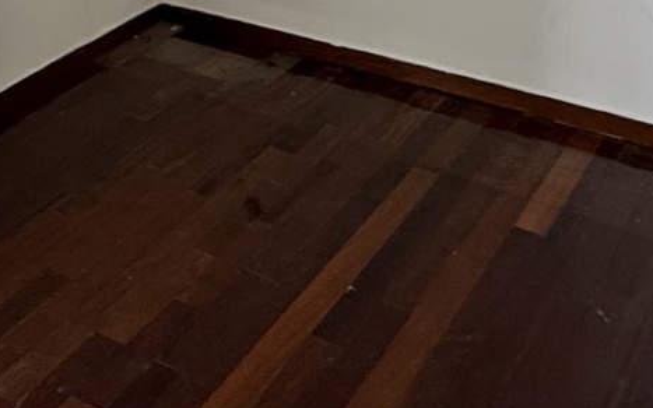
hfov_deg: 33.4
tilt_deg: +1.7
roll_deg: +0.0
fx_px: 1086
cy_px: -469
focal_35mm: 61
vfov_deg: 15.6
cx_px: 260
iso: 160
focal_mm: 2.22
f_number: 2.2
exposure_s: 1/99
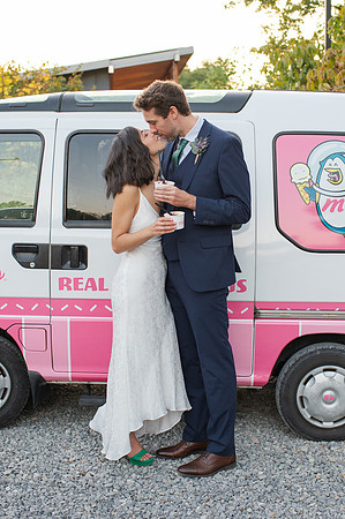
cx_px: 202
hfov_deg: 23.5
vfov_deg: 34.9
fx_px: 827
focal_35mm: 57
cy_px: 282
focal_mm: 35
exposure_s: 1/320
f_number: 3.2
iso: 1000
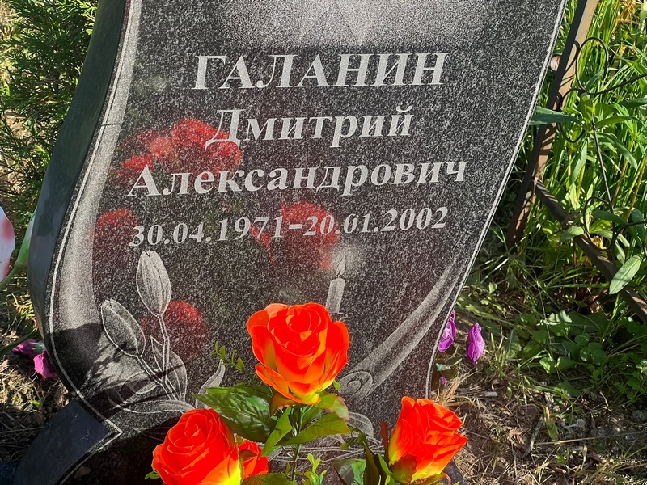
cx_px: 324
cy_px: 242
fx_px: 1439
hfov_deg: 25.3
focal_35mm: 77
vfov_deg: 19.1
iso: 32
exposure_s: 1/194
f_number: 2.8
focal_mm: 9
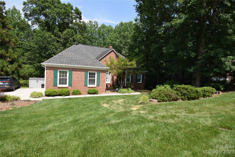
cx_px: 118
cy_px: 78
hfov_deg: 85.4
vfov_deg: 63.2
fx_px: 127
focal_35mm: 20
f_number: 8
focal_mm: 13
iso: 100
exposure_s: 1/200
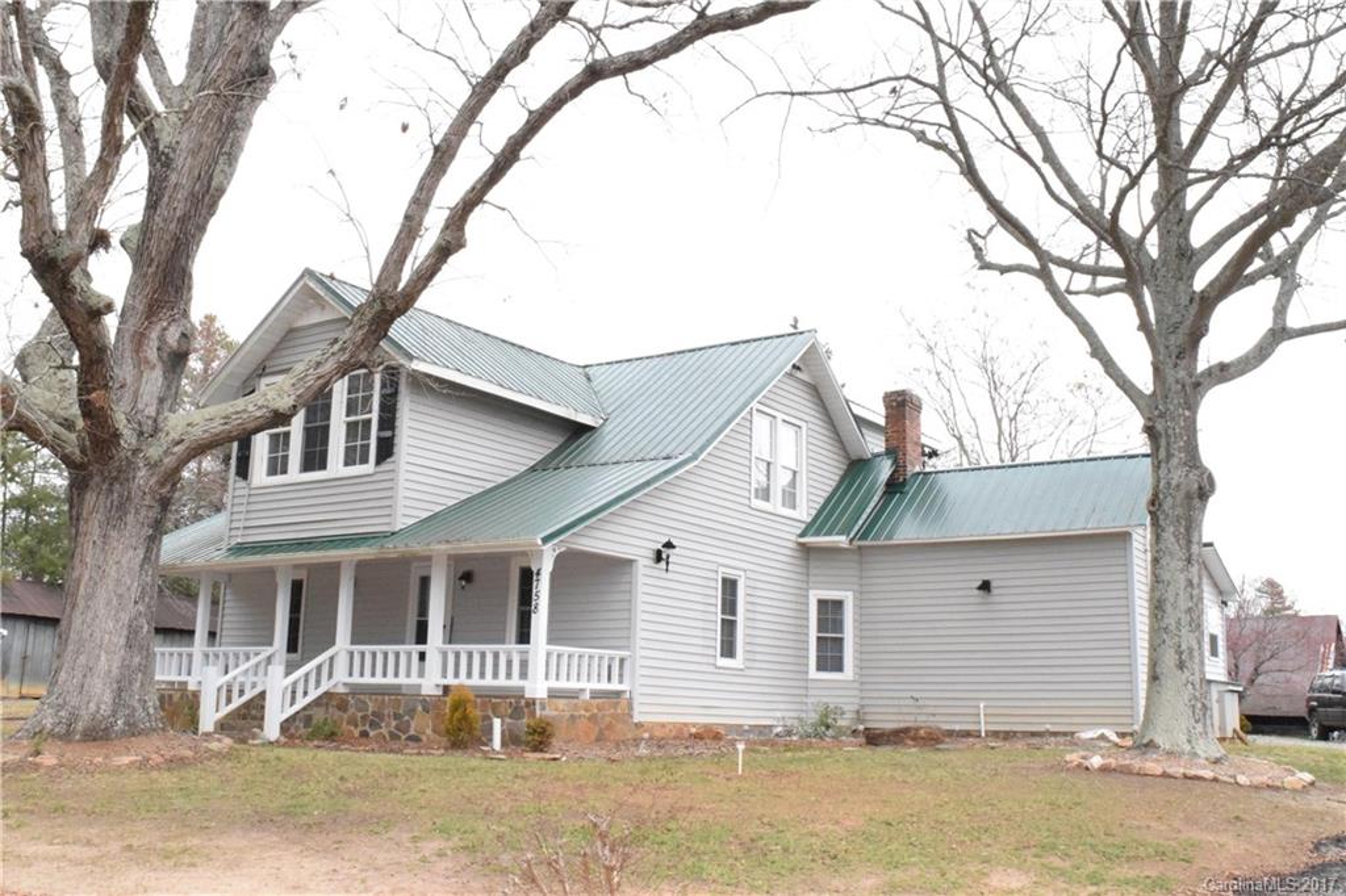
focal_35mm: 34
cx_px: 673
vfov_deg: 38.3
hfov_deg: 55.1
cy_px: 448
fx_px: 1289
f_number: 25
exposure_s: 1/200
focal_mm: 23
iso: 6400
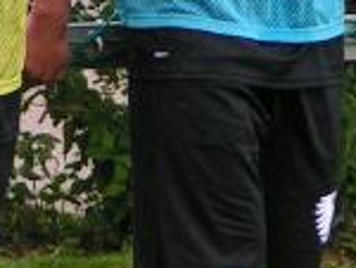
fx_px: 8993
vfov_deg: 1.7
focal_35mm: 873
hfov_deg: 2.3
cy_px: -12
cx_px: 164
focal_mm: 25.1
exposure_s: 1/200
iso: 80
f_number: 3.5
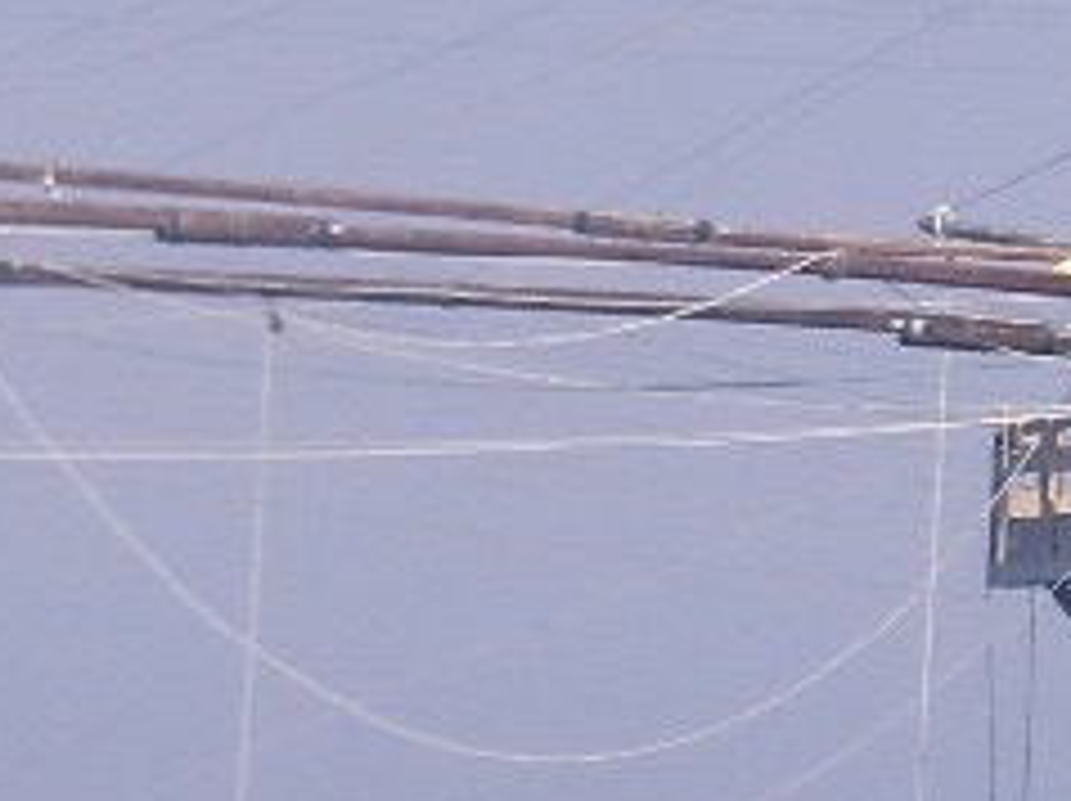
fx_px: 37986
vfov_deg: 1.2
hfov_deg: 1.6
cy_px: 351
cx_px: -297
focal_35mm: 1229
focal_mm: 52.6
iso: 160
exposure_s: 1/640
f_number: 5.3
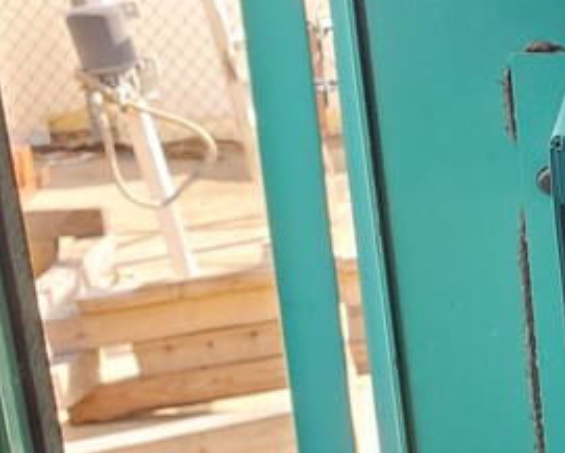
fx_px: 1606
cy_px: 319
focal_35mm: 96
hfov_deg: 16.7
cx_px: 1001
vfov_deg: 16.0
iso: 100
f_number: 2.4
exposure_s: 1/91
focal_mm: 4.3
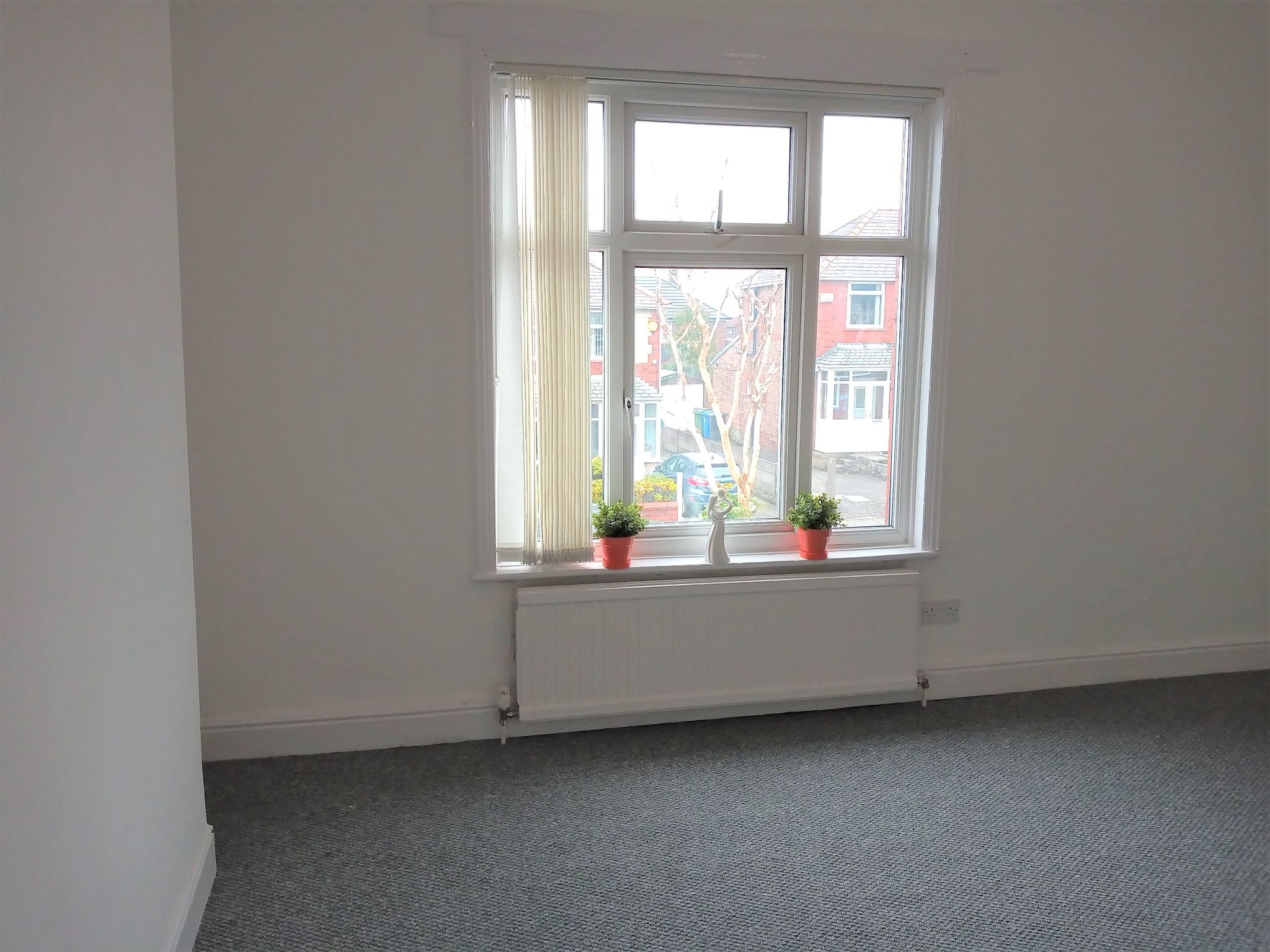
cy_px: 476
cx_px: 635
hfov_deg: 81.7
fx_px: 734
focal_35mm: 20
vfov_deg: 66.0
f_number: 2
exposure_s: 1/100
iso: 225
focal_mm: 3.54
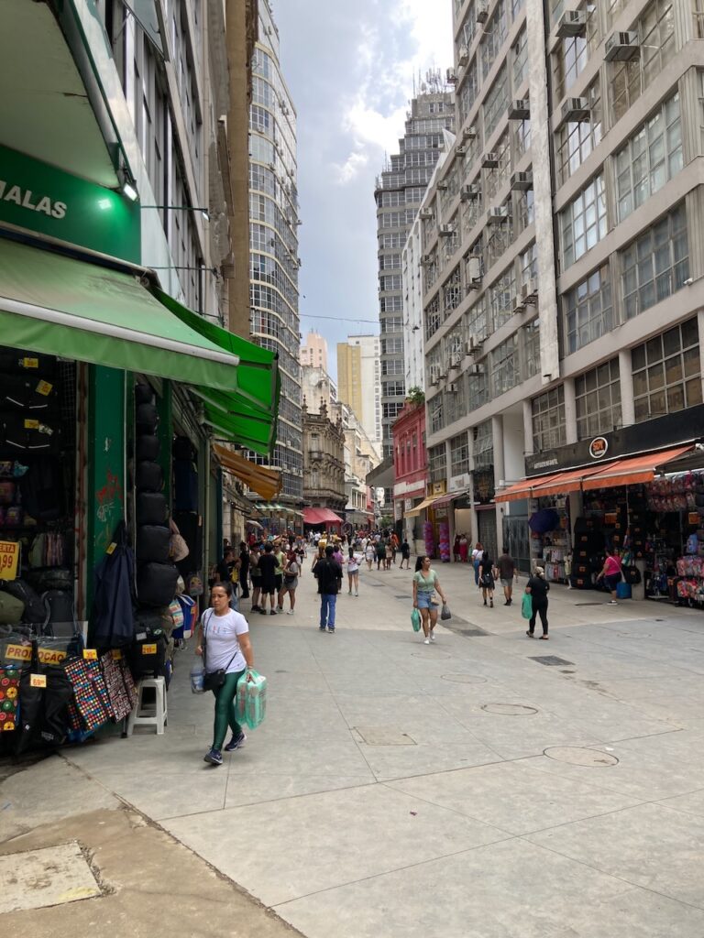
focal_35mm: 28
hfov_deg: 49.7
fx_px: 759
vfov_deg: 63.4
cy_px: 469
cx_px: 352
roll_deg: +0.9
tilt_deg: +3.7
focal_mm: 3.99
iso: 20
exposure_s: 1/607
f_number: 1.8
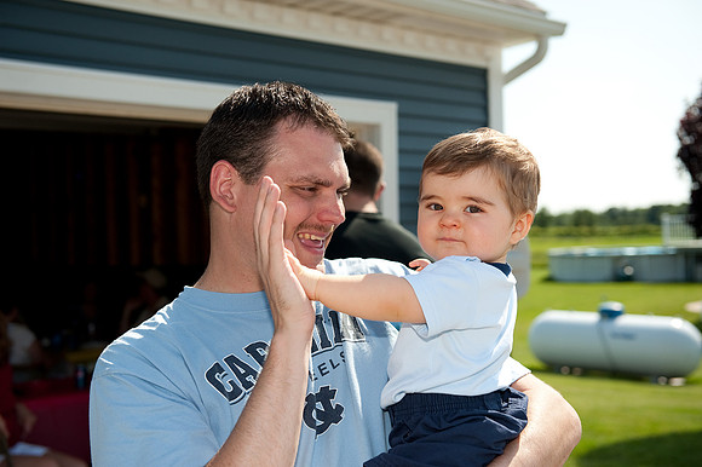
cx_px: 351
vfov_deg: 27.0
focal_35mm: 50
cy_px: 234
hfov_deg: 39.6
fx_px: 974
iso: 400
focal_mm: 50
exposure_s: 1/3200
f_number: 4
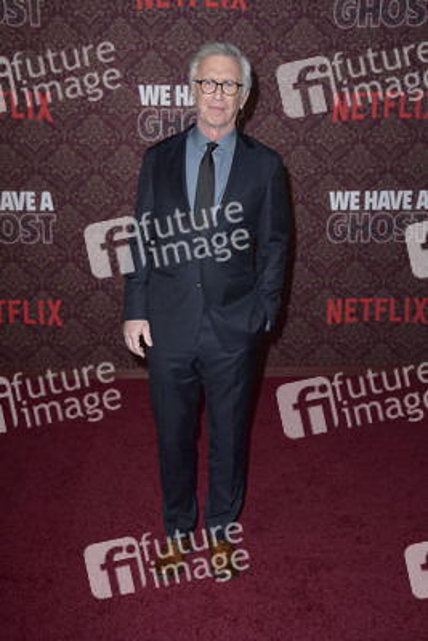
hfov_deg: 28.1
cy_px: 320
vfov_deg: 41.1
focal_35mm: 48
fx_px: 855
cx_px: 214
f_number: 6.3
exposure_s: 1/250
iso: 400
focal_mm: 48
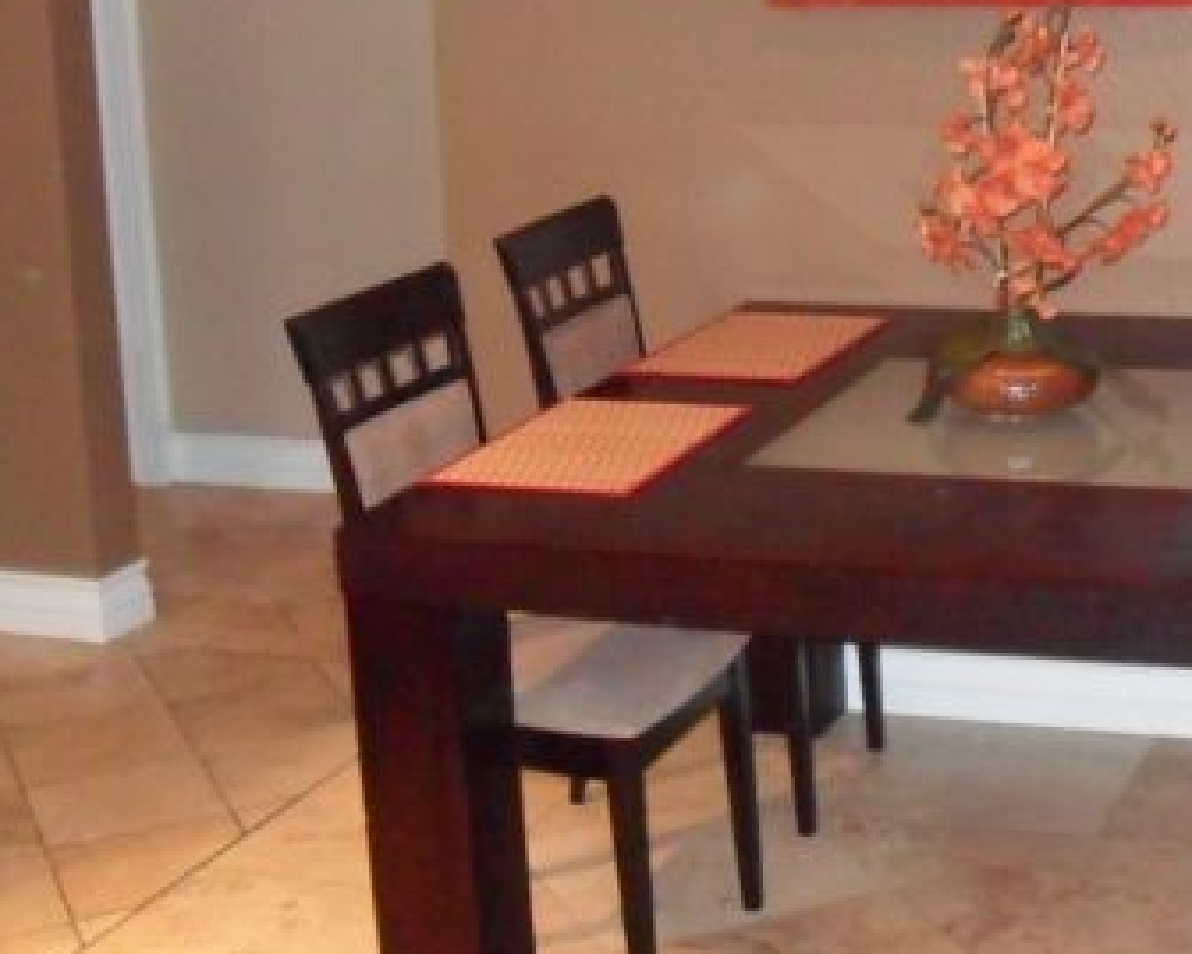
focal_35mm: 65
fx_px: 2294
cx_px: 979
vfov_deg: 23.4
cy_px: 294
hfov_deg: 28.4
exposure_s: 1/45
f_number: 3
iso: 640
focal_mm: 6.3
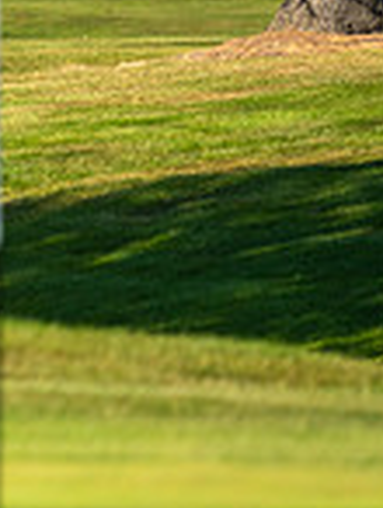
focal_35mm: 1145
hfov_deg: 1.3
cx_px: -512
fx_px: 16842
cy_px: 64
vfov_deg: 1.7
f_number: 4
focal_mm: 300
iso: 320
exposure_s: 1/2000
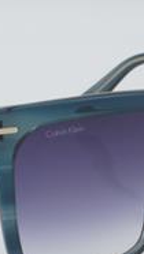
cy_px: 150
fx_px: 1144
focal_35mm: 169
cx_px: 80
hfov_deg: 7.2
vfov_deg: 12.7
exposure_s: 1/4
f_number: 32
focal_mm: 50
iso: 100
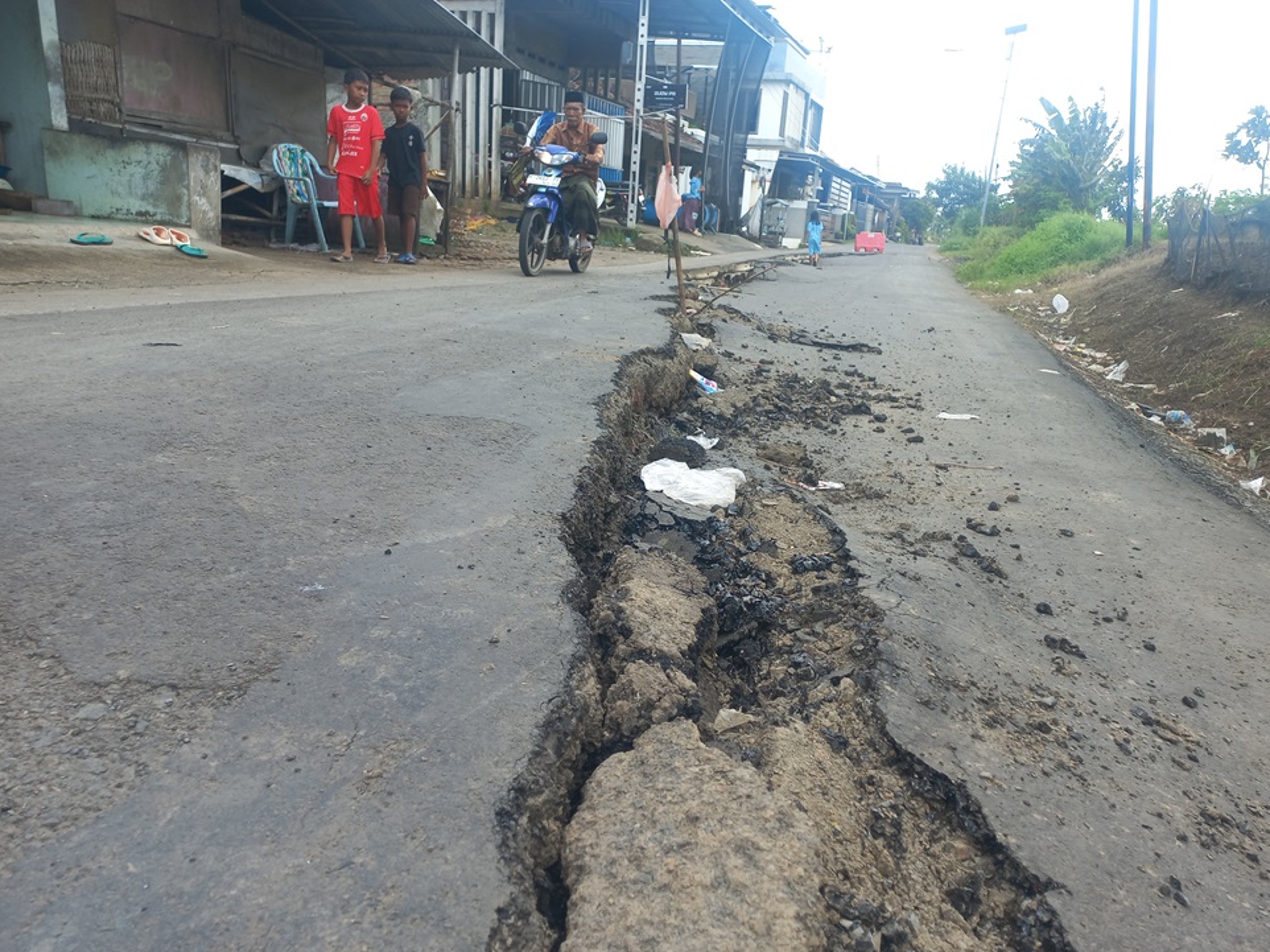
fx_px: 954
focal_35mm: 26
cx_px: 648
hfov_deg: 67.3
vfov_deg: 53.0
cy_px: 489
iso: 25
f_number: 1.8
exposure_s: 1/153
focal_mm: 4.6
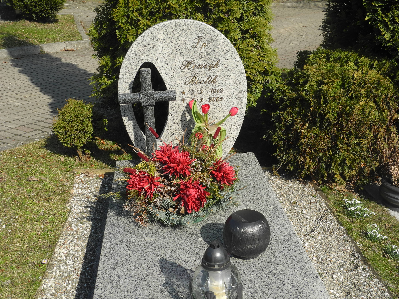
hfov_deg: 41.2
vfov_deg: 31.5
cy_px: 152
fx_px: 530
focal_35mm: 46
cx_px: 203
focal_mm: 9.7
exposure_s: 1/1000
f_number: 3.5
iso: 100
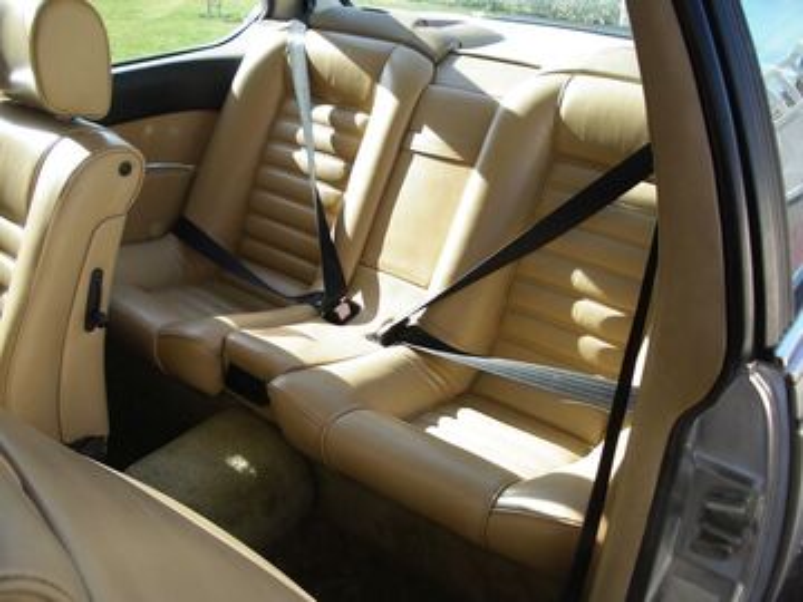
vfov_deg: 40.7
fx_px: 812
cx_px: 402
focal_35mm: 35
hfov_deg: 52.6
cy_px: 301
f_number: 2.6
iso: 80
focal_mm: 5.8
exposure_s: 1/200
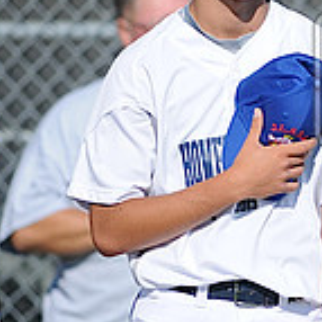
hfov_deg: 1.1
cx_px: 583
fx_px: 16344
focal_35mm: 1553
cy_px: 96
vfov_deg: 1.1
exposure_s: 1/2000
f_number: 4
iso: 200
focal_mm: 300
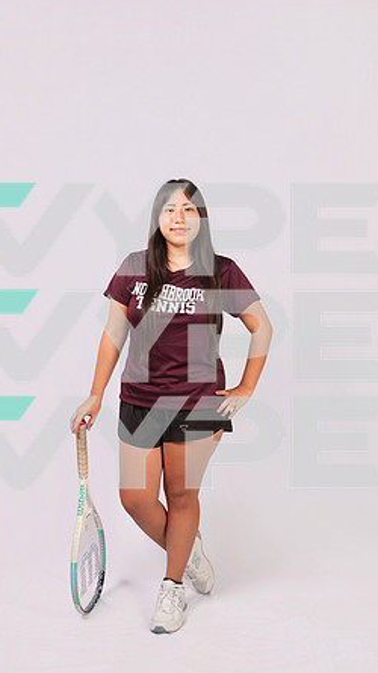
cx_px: 171
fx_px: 642
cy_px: 337
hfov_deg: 32.8
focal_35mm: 36
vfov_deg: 55.3
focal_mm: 34
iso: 160
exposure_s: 1/125
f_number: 5.6
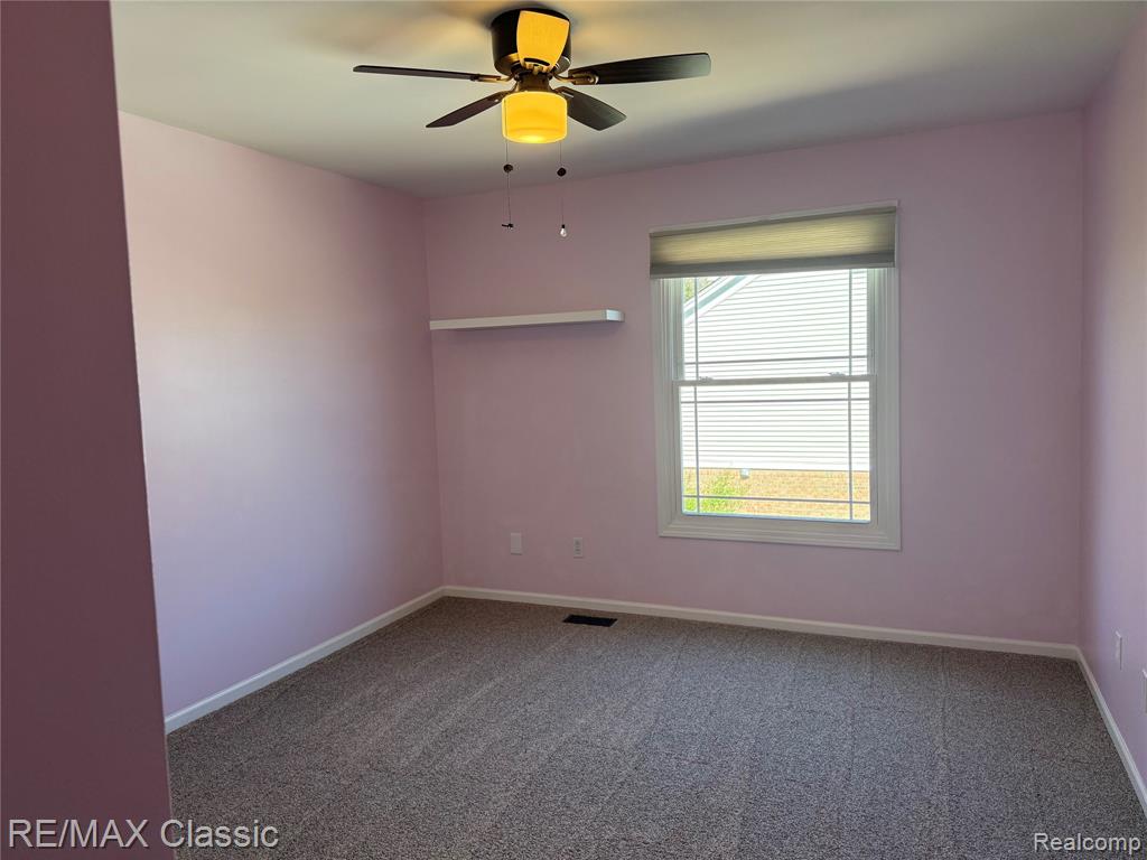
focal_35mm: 24
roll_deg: +2.2
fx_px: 795
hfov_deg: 71.6
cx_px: 574
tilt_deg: -4.0
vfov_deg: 56.8
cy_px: 430
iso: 160
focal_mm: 6.76
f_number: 1.78
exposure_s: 1/241
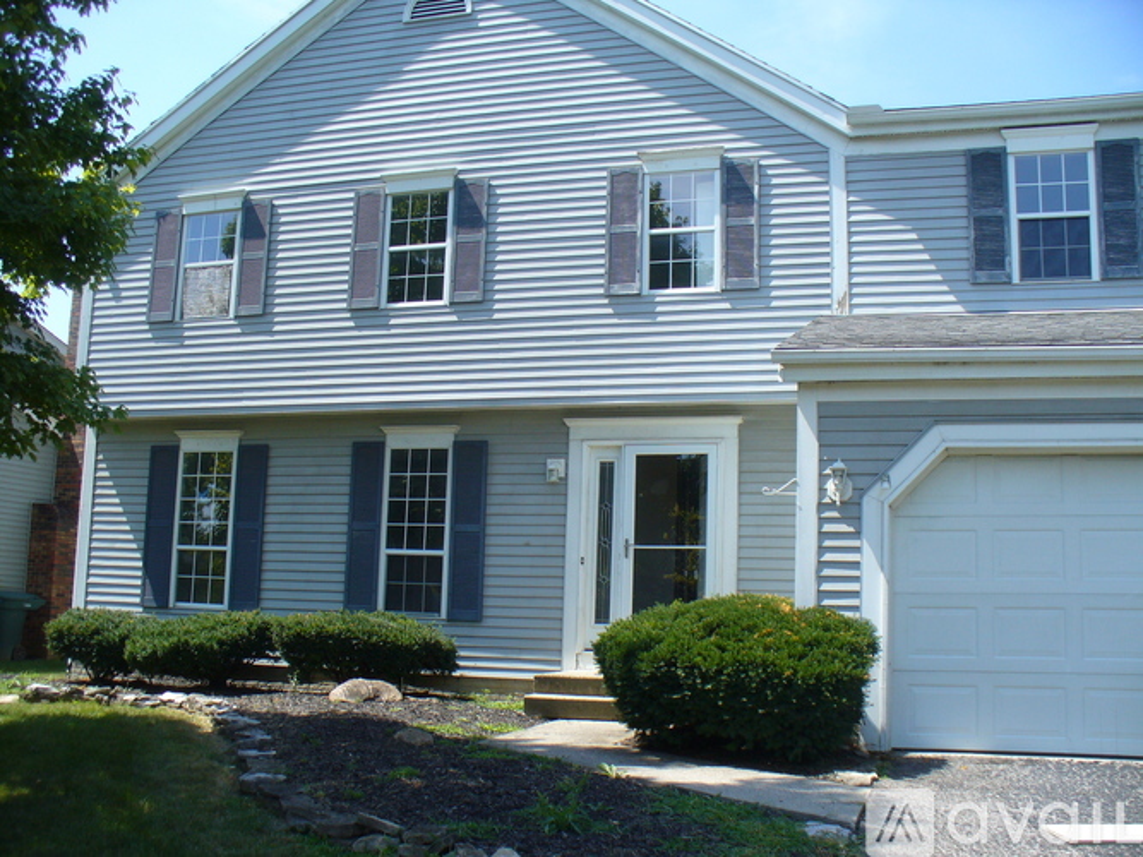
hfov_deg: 50.1
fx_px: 1221
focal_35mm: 37
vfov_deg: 38.7
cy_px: 428
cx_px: 572
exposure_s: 1/200
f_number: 5.6
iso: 80
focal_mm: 6.1
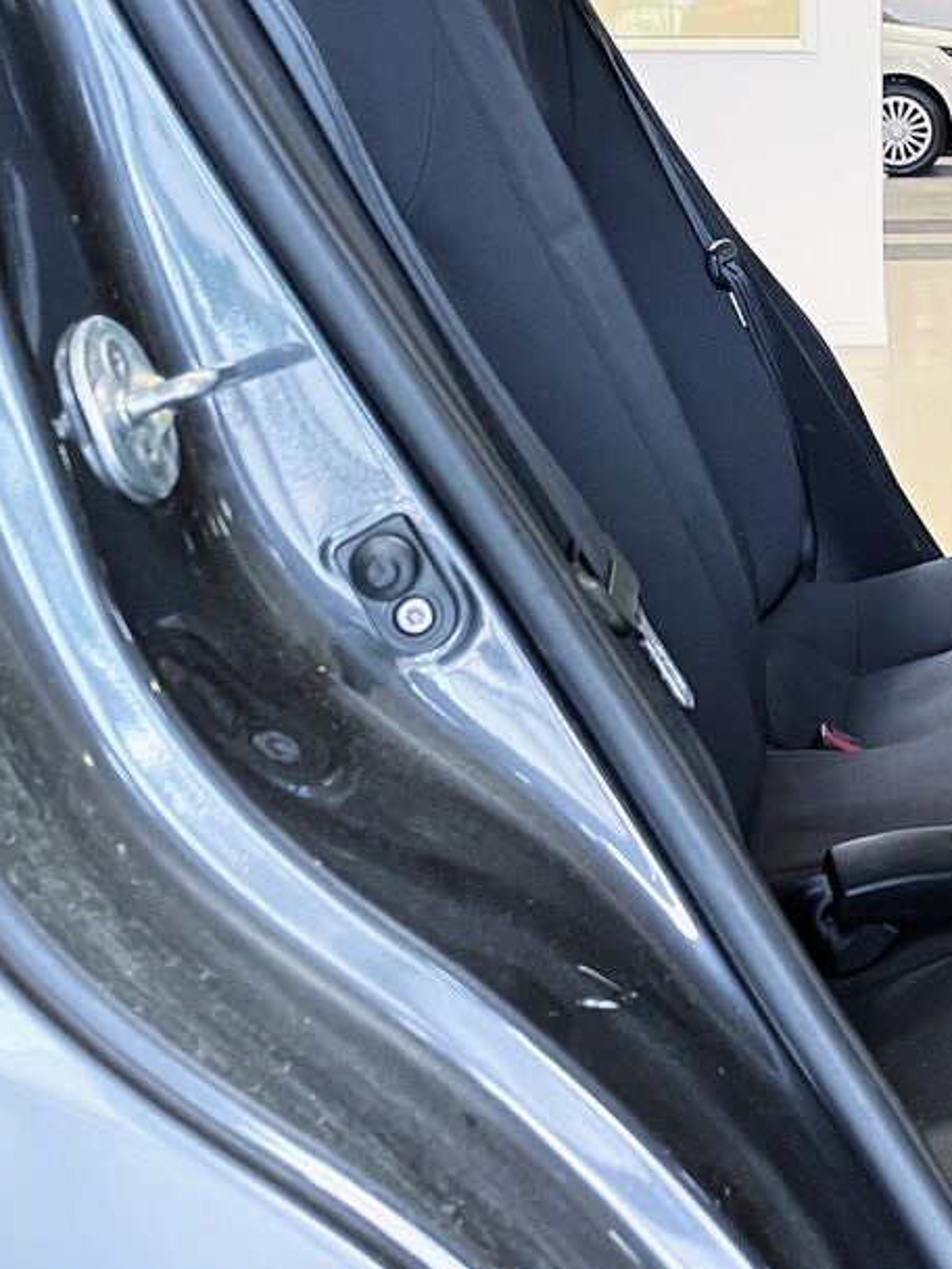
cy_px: 332
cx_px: 1095
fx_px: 2677
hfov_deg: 19.2
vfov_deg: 26.4
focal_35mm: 73
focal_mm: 4.2
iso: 100
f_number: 1.6
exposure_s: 1/50
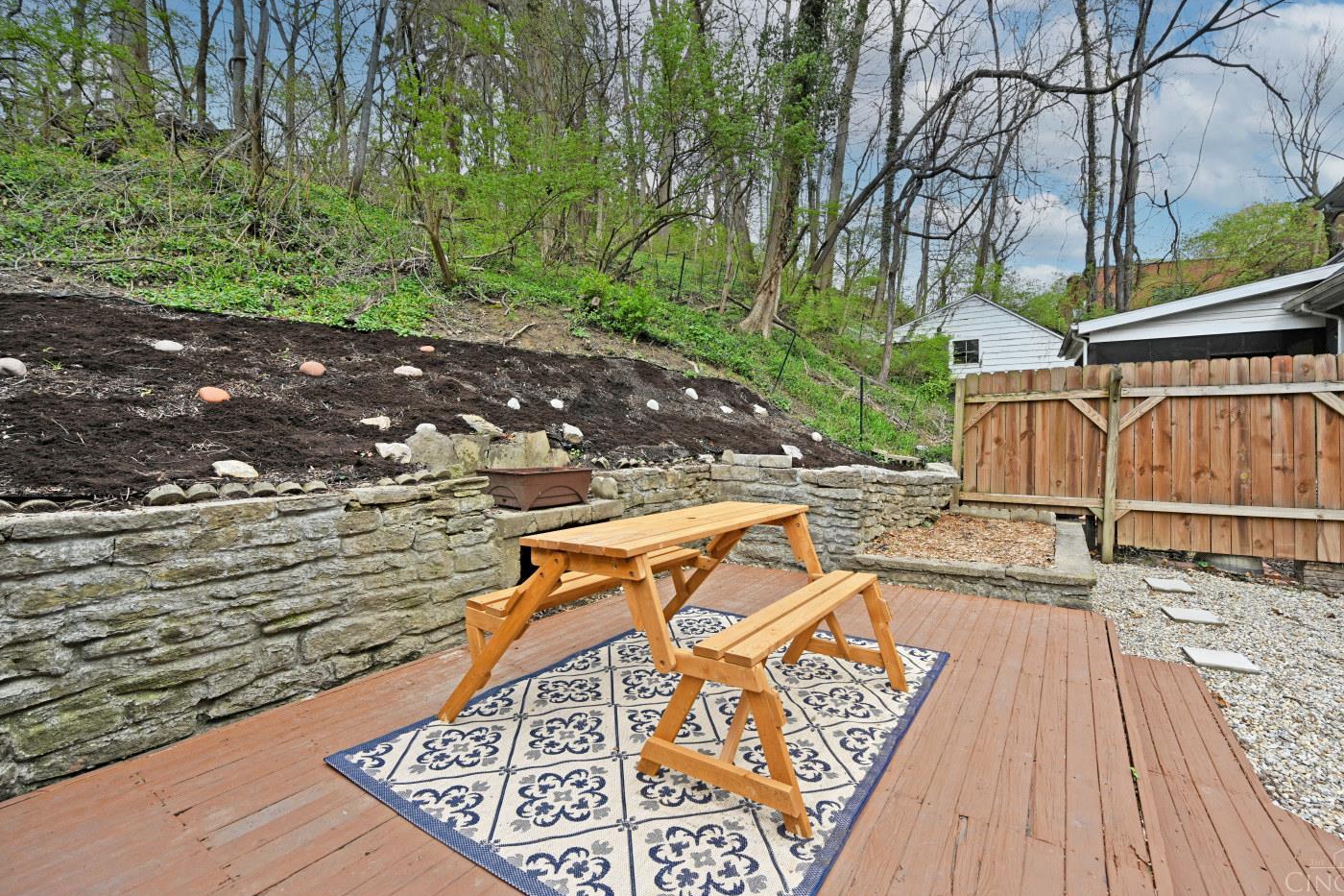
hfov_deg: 100.3
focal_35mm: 15
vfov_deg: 77.3
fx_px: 560
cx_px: 712
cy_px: 435
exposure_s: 1/250
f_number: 5.6
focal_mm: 14
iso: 140
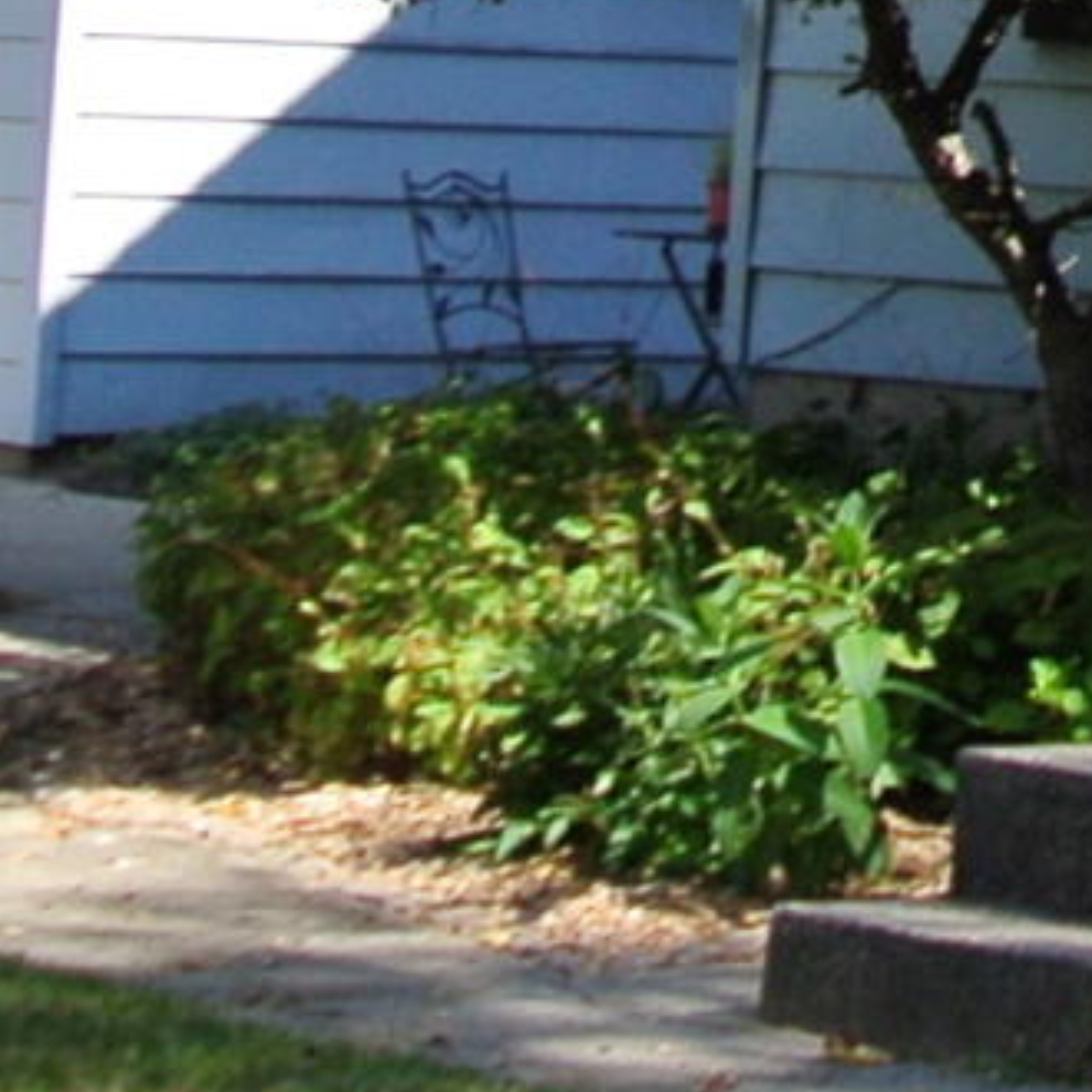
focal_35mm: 209
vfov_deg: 8.0
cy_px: -956
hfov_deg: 7.6
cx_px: 2948
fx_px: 7459
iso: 100
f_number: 4.5
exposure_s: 1/400
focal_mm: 10
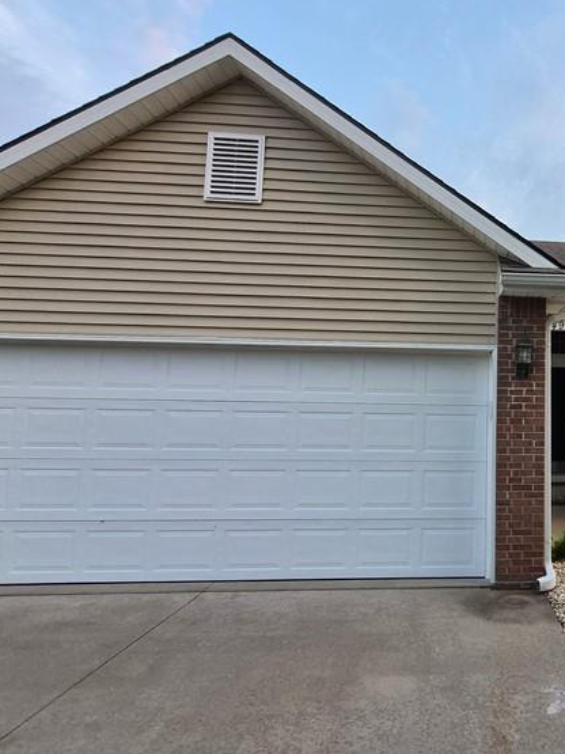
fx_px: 523
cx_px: 497
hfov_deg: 51.0
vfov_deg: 71.6
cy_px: 363
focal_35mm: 24
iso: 125
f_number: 2.2
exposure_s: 1/359
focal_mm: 1.7
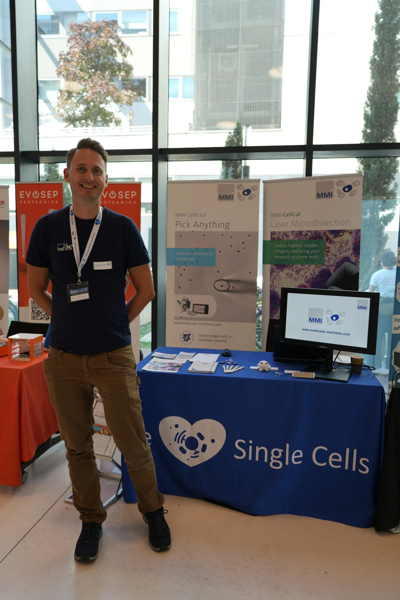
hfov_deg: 49.6
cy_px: 300
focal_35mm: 26
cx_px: 200
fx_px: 433
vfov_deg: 69.4
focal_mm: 26
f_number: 4
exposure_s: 1/50
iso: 100
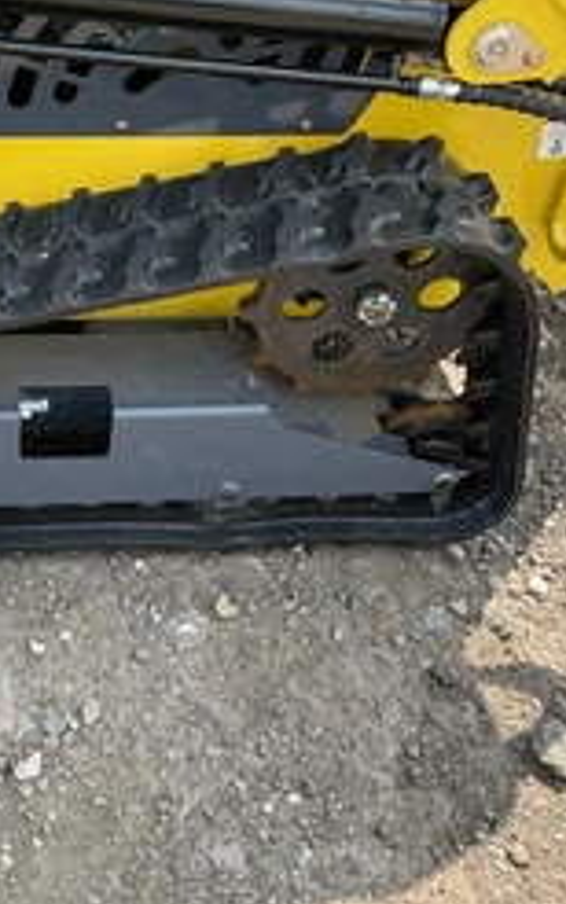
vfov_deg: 40.1
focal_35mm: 50
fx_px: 1233
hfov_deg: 25.0
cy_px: 367
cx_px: 48
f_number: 1.8
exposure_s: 1/442
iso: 25
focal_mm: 3
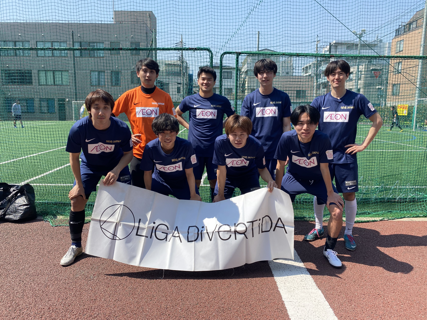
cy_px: 160
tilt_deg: -8.0
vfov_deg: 53.1
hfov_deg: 67.3
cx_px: 214
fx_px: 321
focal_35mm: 26
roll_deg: -0.1
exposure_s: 1/1608
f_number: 1.8
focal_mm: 4.25
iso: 32
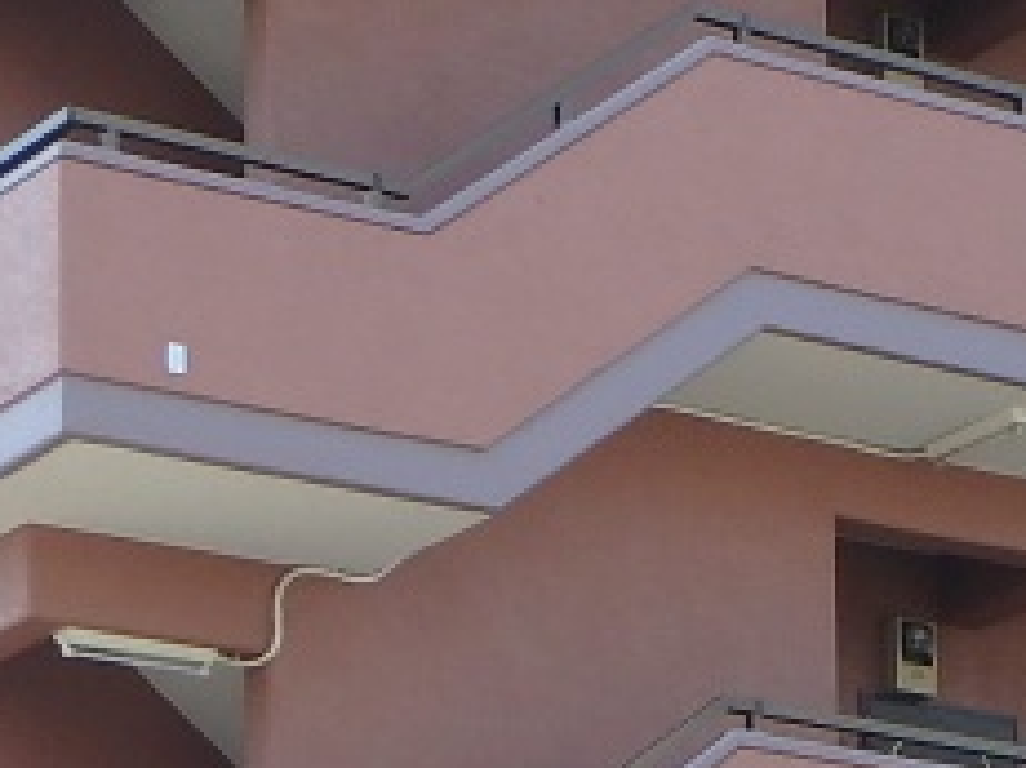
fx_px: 5125
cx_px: 1466
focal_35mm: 173
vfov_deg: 8.2
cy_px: 1505
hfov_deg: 11.1
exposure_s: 1/200
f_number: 5.2
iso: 125
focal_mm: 7.5
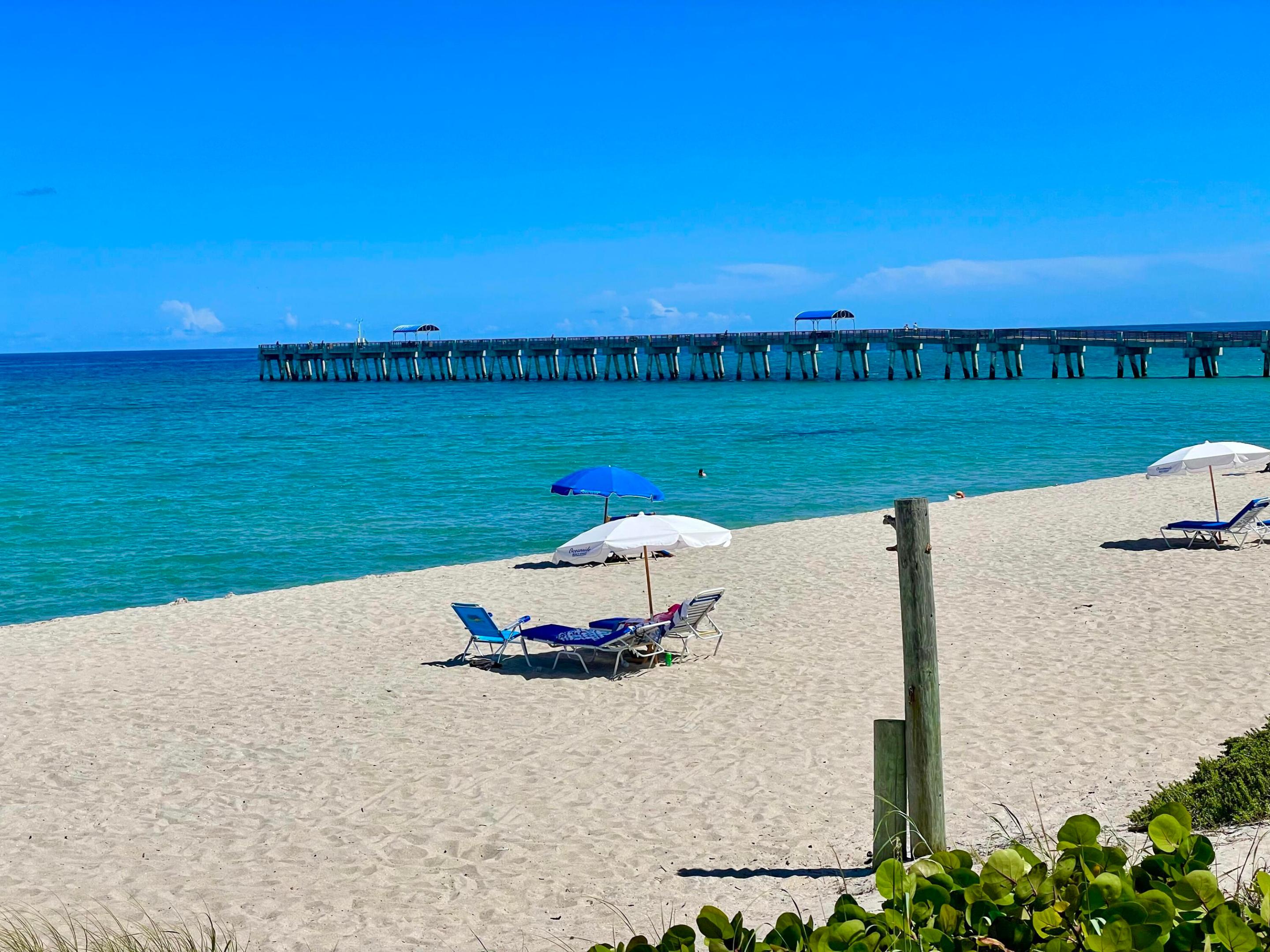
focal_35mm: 52
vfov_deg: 28.0
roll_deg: +1.5
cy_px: 476
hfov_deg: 36.8
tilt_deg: -2.7
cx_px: 635
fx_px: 1908
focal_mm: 6
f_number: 2
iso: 25
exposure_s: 1/3425
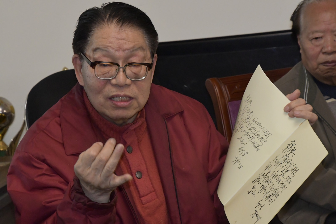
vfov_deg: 11.7
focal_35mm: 117
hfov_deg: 17.5
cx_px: 168
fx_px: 1092
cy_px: 112
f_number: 9
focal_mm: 78
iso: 8000
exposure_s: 1/60
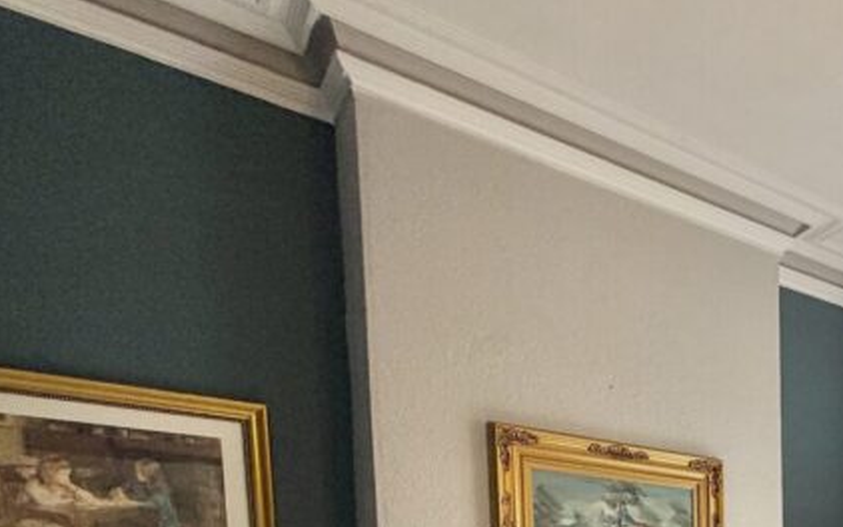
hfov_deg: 43.3
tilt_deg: -5.2
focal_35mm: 36
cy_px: 695
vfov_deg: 28.6
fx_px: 827
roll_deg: +0.4
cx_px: 905
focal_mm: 2.22
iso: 80
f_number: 2.2
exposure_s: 1/121
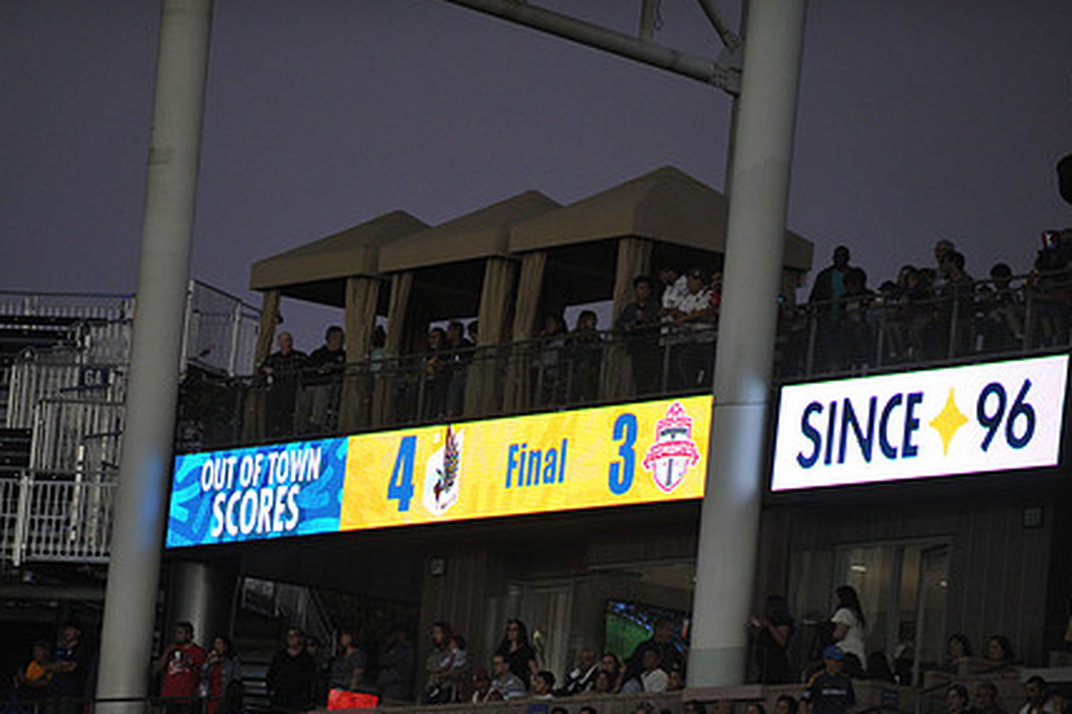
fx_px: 8066
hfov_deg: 7.6
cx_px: 428
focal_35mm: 271
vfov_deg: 5.1
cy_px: 473
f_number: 2.8
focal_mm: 200
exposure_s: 1/1000
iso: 1250
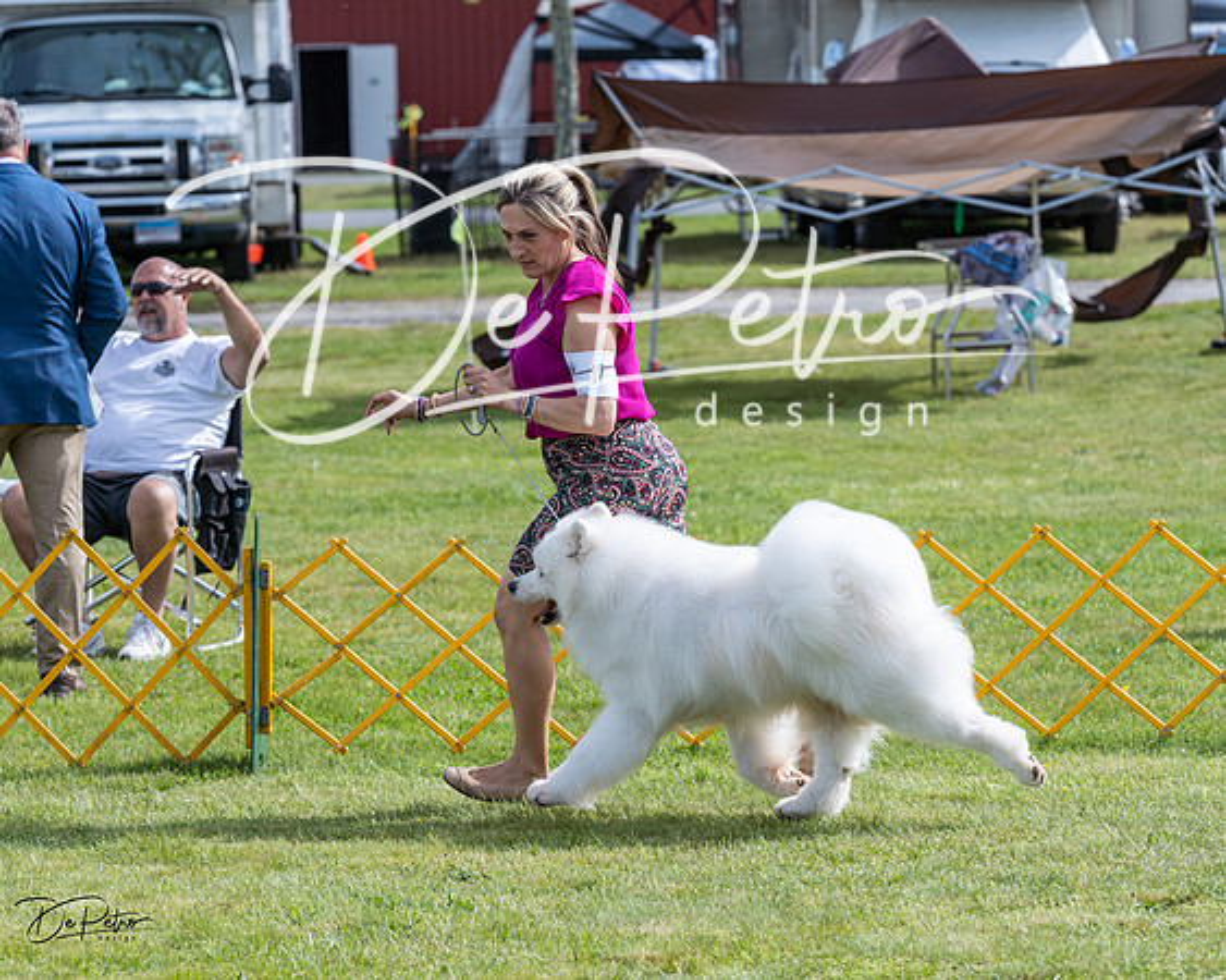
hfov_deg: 11.0
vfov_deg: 8.8
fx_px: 6365
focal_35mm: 175
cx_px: 641
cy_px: 553
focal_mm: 138
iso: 250
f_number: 5.6
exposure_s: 1/1250
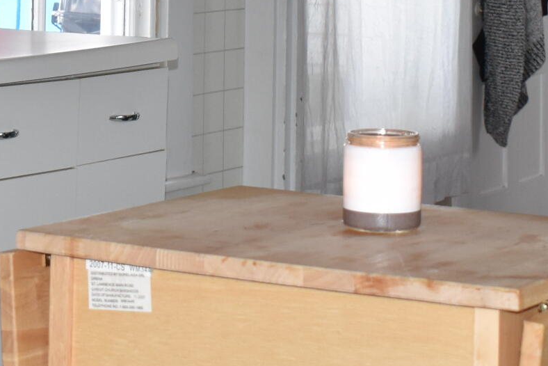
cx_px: 202
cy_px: -259
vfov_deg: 9.6
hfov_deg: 14.9
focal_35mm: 137
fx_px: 2086
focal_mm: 24
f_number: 5
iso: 800
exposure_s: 1/100
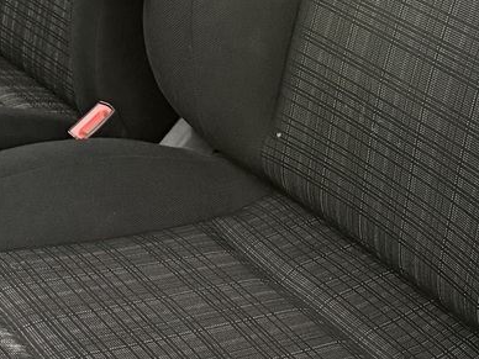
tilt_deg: -14.3
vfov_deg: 15.6
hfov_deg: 22.0
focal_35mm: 89
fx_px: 1232
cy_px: -144
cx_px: 272
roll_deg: -4.3
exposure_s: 1/33
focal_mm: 6.76
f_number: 1.78
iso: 1000
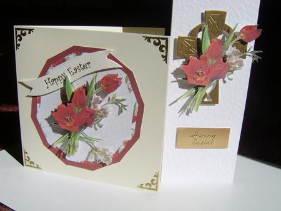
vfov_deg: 45.5
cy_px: 106
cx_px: 140
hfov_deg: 58.3
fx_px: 252
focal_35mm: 31
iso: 71
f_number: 6.7
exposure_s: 1/545
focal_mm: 8.13
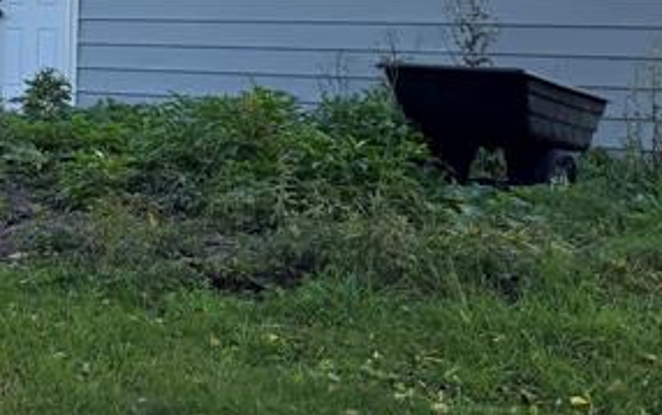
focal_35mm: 91
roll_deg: +0.3
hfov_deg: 20.6
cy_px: 123
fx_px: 1642
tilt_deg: -3.6
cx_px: -225
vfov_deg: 14.3
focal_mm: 6.76
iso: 100
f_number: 1.78
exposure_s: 1/757
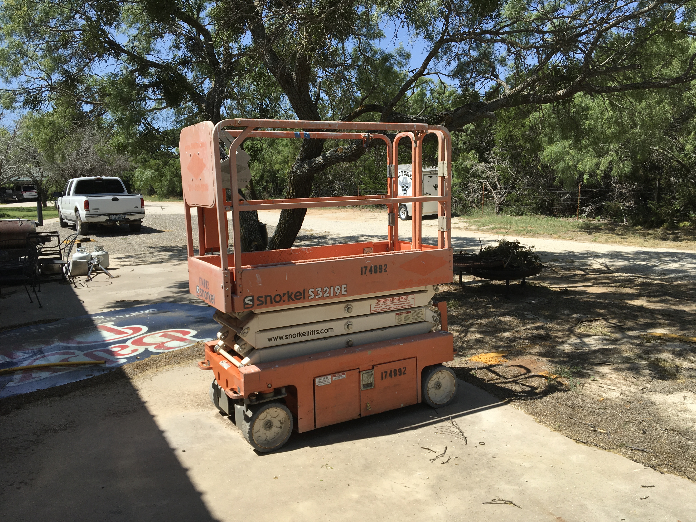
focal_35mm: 29
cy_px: 261
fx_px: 583
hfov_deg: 61.7
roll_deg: +0.3
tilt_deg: -4.1
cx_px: 348
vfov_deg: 48.2
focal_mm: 4.15
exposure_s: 1/1789
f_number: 2.2
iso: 25
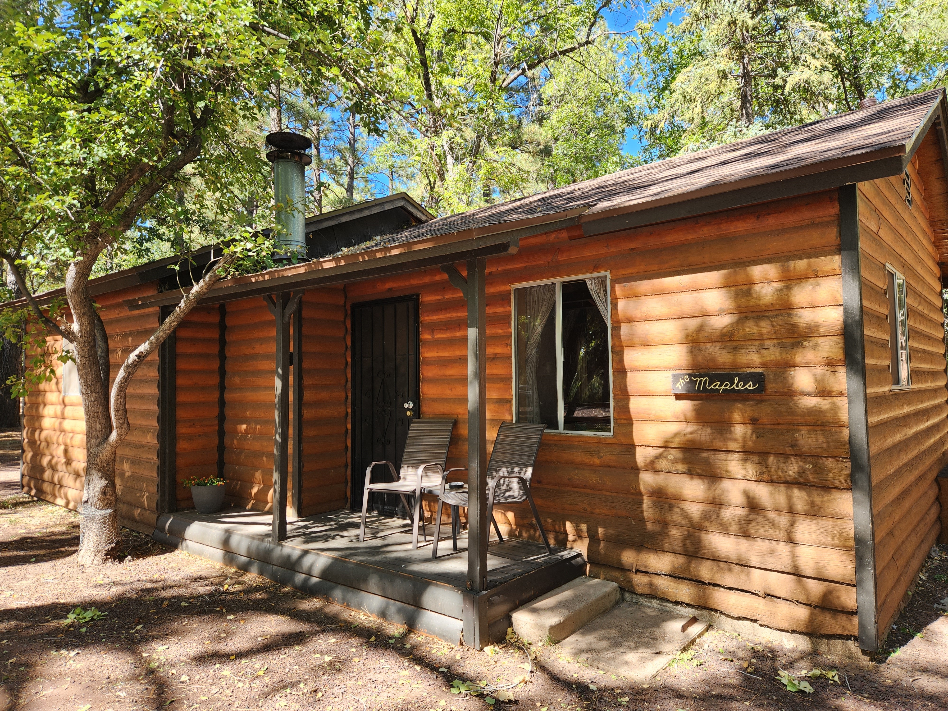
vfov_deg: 58.9
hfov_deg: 73.9
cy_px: 356
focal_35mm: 23
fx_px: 630
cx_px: 474
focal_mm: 5.4
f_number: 1.8
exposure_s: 1/190
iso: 20
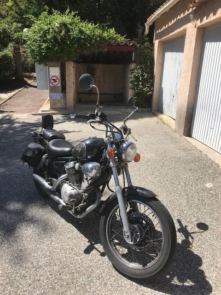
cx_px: 110
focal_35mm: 28
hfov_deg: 49.7
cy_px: 148
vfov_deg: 63.4
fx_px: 238
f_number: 1.8
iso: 20
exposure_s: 1/1953
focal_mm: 3.99
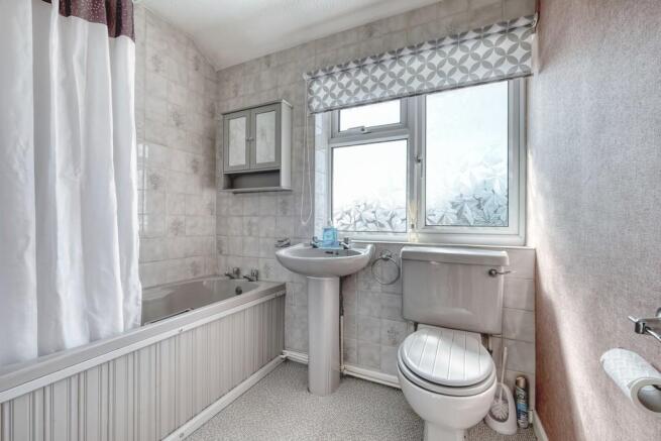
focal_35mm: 15
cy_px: 220
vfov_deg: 77.4
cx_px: 330
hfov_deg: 100.4
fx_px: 275
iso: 250
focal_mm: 10
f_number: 8
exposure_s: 1/60
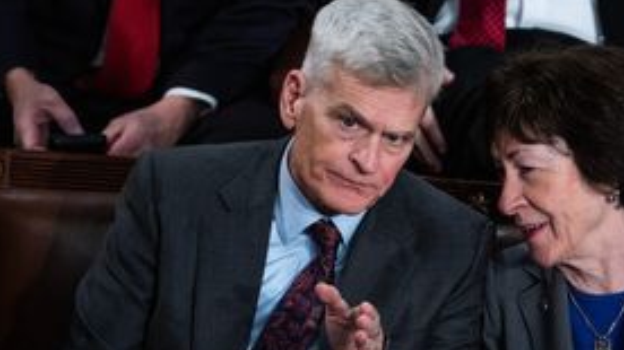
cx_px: 396
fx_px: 10800
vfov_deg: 1.9
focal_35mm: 653
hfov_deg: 3.3
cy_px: 281
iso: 4000
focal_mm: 430
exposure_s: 1/320
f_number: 6.3
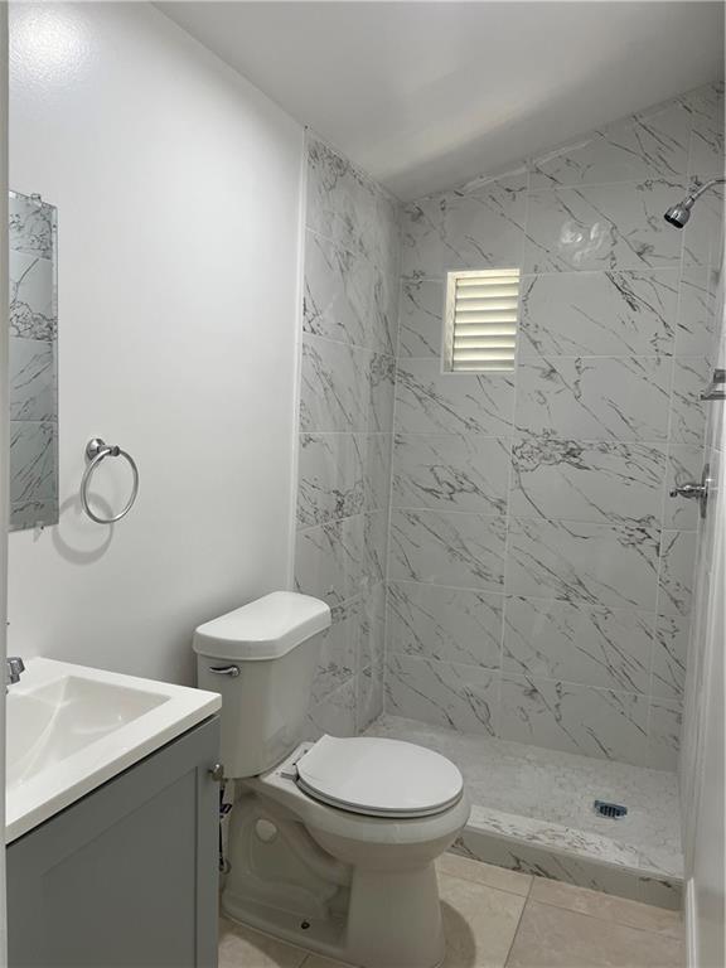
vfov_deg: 67.3
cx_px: 363
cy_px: 484
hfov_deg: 53.1
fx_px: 727
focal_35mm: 26
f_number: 1.5
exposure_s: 1/120
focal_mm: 5.7
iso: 125
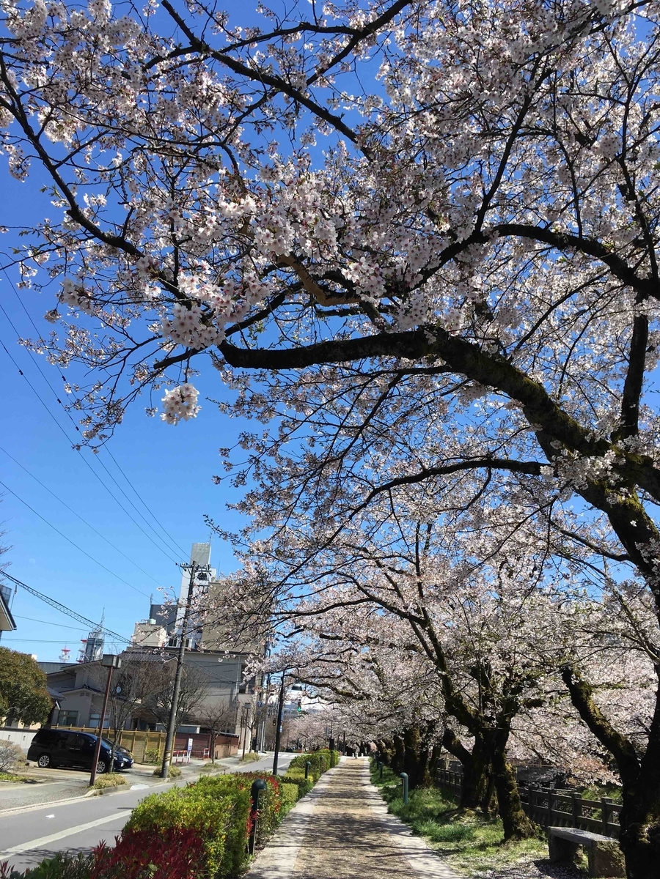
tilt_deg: +22.2
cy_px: 440
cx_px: 330
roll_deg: -2.4
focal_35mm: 29
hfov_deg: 48.2
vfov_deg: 61.7
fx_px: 737
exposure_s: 1/1221
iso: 25
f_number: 2.2
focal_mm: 4.15
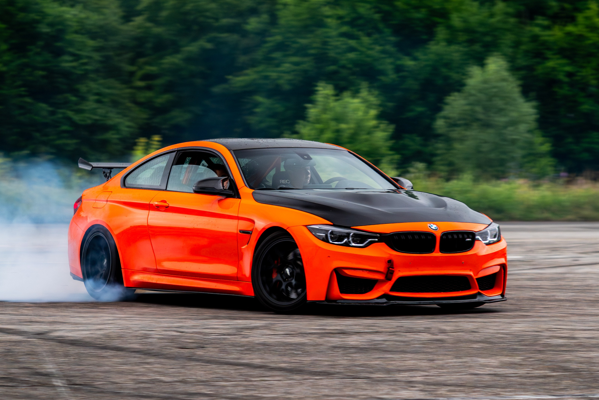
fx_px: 2663
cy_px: 178
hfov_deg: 12.8
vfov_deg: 8.6
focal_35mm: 160
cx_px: 357
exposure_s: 1/160
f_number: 4
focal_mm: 85
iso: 640
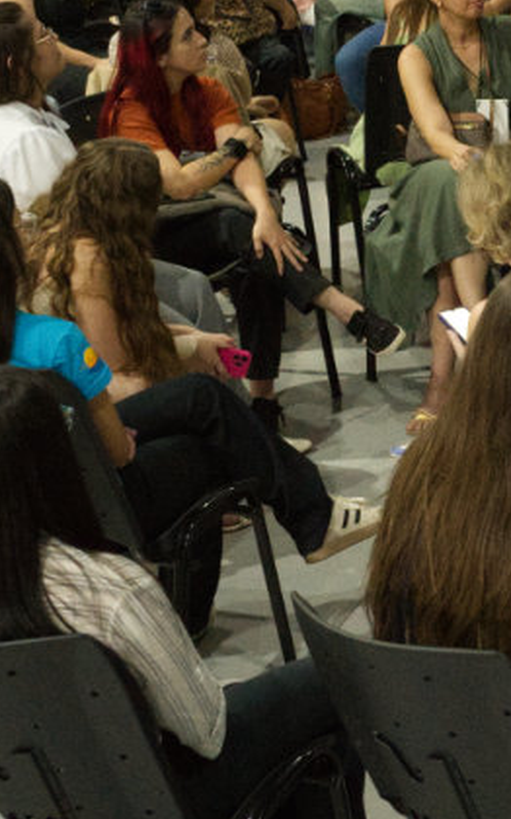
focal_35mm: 102
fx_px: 2276
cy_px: 249
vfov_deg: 20.3
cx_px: 796
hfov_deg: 12.1
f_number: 5.6
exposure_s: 1/80
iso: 20000
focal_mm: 35
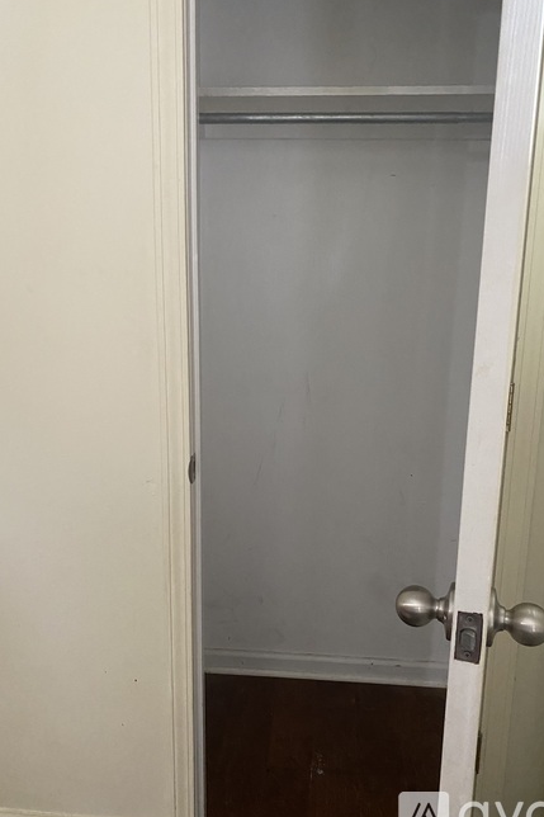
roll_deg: -1.1
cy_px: 419
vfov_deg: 65.5
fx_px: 635
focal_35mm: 28
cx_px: 287
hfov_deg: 46.4
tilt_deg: -11.9
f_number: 1.8
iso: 500
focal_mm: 4.25
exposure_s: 1/40
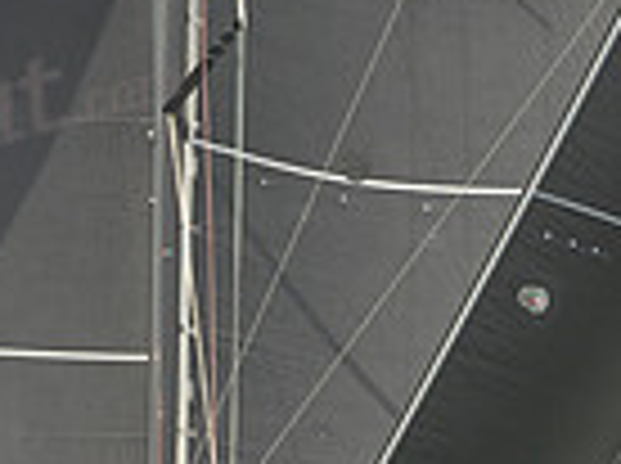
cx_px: 418
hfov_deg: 1.2
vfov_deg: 0.9
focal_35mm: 1617
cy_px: 732
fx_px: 28958
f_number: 8
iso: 280
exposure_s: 1/1250
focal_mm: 400
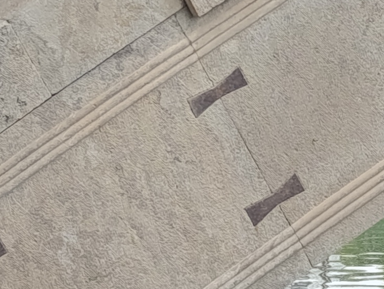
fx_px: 2800
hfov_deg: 7.8
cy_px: -236
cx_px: 163
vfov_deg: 5.8
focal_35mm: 252
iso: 50
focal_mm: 6.14
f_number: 1.6
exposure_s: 1/182
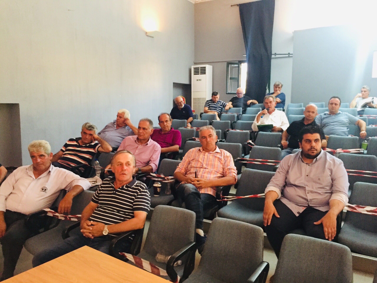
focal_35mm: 29
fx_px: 316
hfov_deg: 61.7
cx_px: 188
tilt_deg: -5.8
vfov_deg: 48.2
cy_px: 142
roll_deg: +0.3
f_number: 2.2
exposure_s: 1/17
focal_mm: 4.15
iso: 320
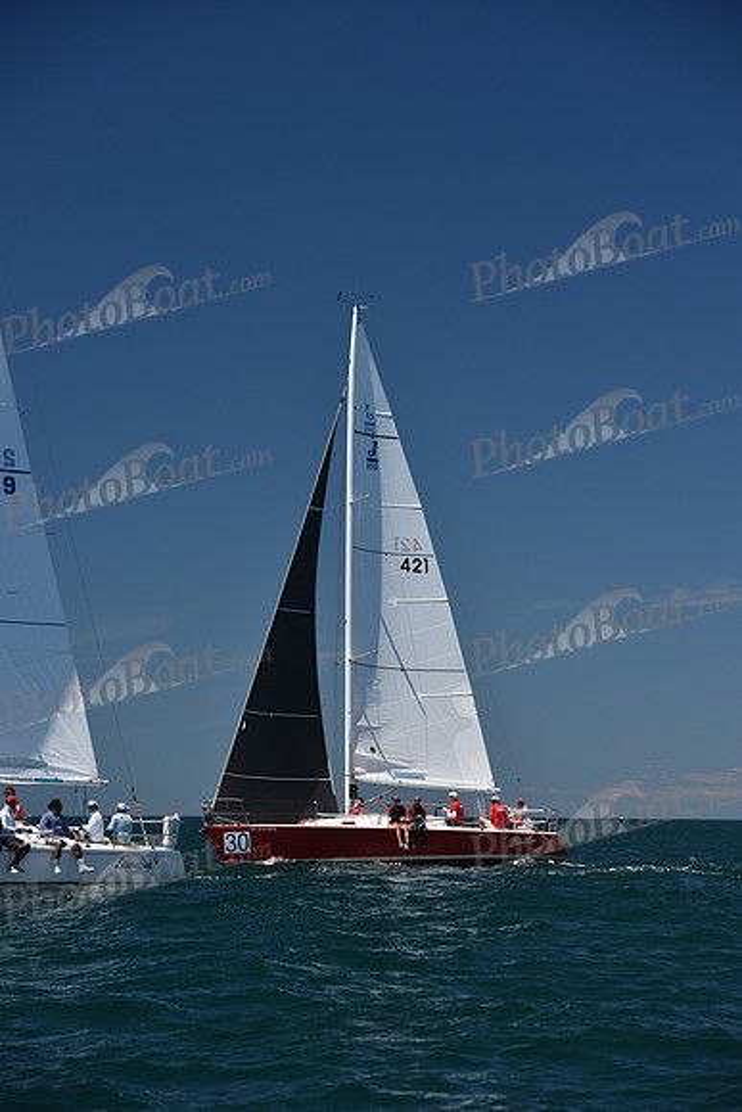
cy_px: 556
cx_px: 371
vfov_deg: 18.6
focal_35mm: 110
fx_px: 3399
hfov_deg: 12.5
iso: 250
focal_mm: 110
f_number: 5.6
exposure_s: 1/800
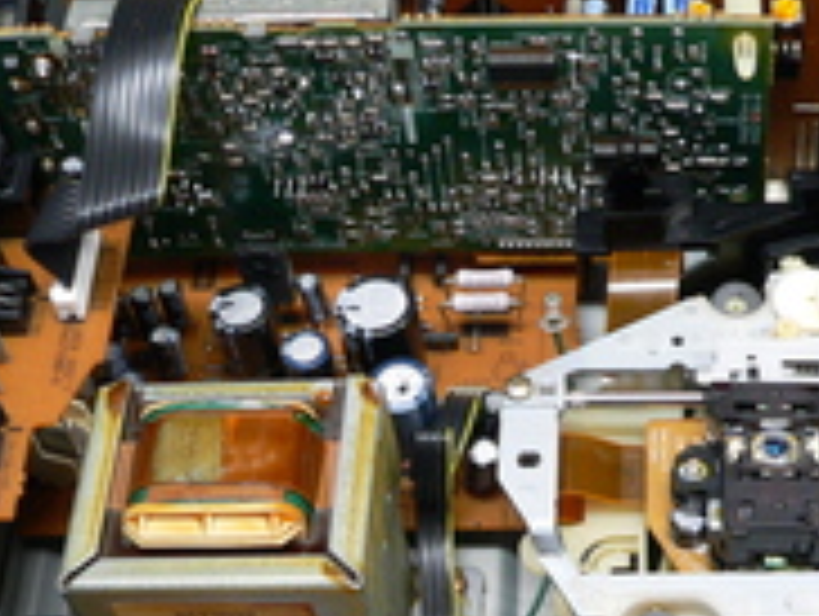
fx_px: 1777
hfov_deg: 25.4
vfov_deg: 19.4
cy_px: 537
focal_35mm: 75
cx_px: 688
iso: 200
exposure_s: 1/15
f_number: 2.8
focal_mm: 6
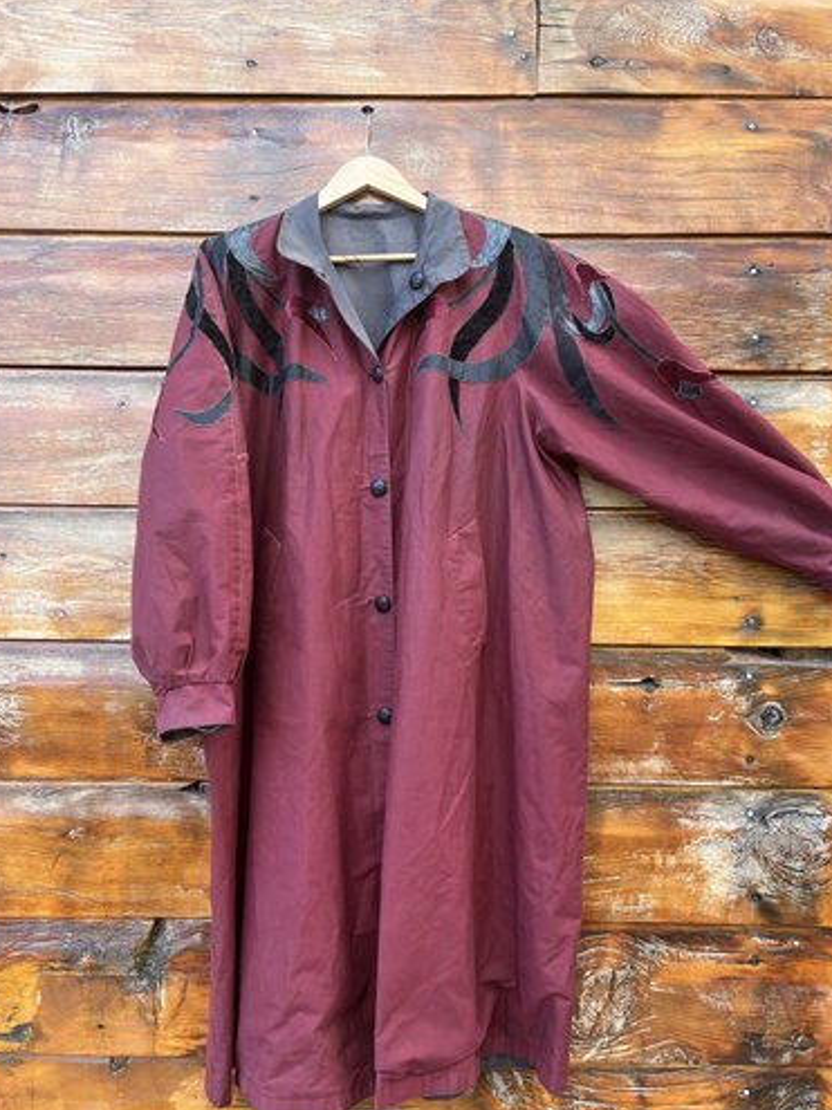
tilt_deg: +1.5
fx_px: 898
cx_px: 419
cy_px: 584
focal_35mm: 28
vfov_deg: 63.4
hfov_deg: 49.7
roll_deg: -0.3
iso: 40
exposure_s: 1/250
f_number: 1.6
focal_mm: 5.1
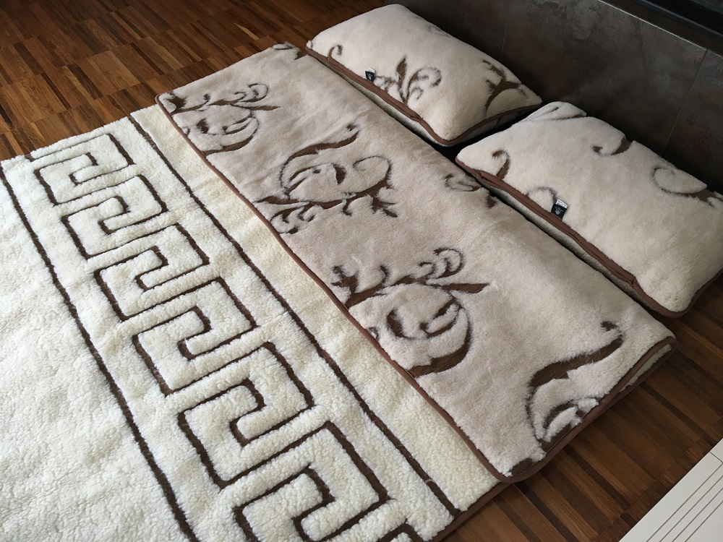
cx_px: 362
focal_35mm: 29
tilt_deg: -50.1
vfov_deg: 48.2
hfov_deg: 61.7
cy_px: 271
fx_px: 606
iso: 125
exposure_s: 1/33
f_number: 2.2
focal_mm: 4.15
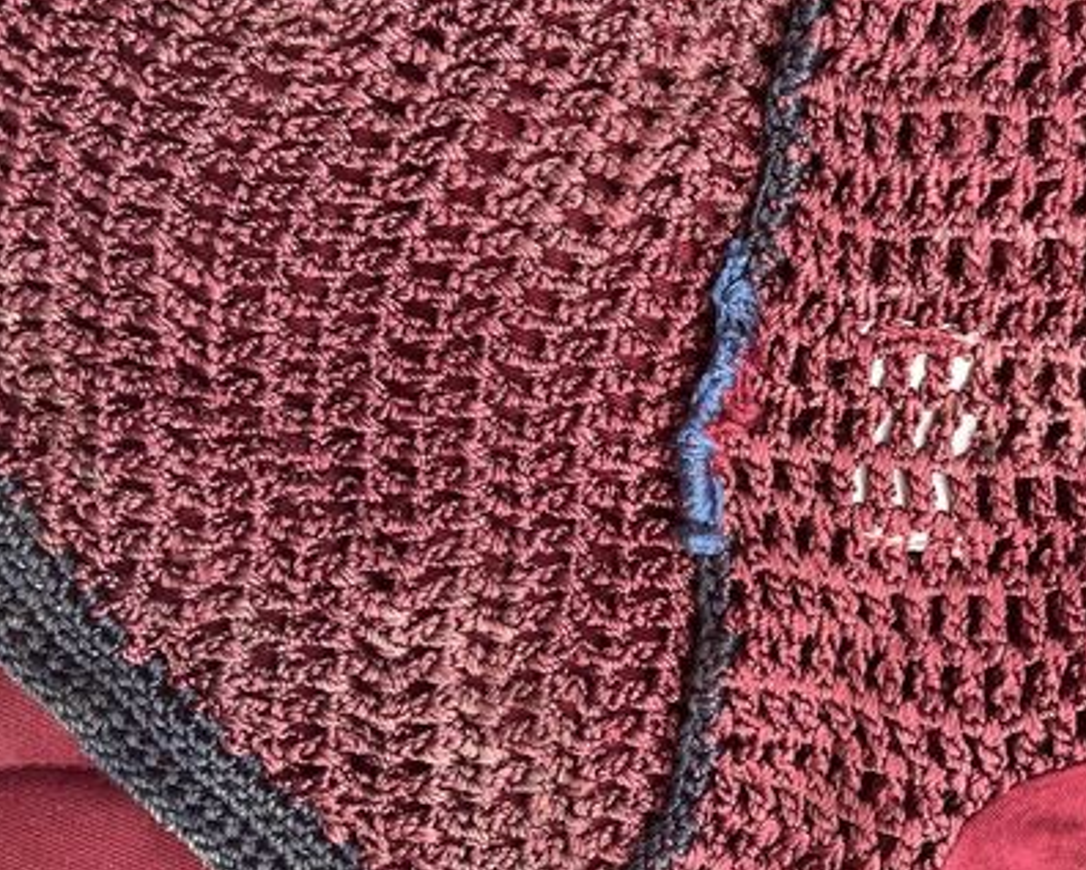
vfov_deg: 36.5
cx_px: 856
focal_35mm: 41
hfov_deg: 42.9
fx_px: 1318
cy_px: 447
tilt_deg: -86.7
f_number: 1.5
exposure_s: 1/121
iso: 125
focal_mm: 5.7
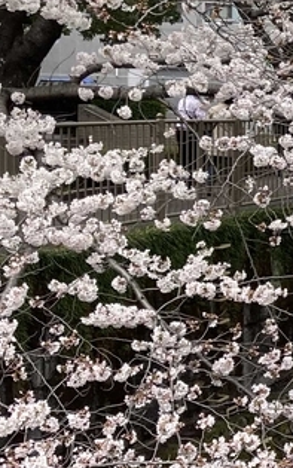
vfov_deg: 18.4
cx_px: 681
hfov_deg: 10.2
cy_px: 189
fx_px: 1443
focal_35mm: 113
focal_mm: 3.99
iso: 20
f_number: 1.8
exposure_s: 1/1473
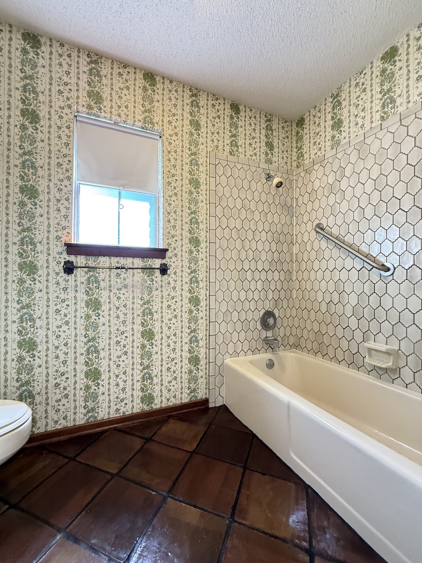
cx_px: 198
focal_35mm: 15
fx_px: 244
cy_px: 279
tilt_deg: +0.9
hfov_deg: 81.6
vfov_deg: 98.2
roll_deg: -0.6
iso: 400
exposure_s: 1/60
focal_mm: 2.22
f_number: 2.2
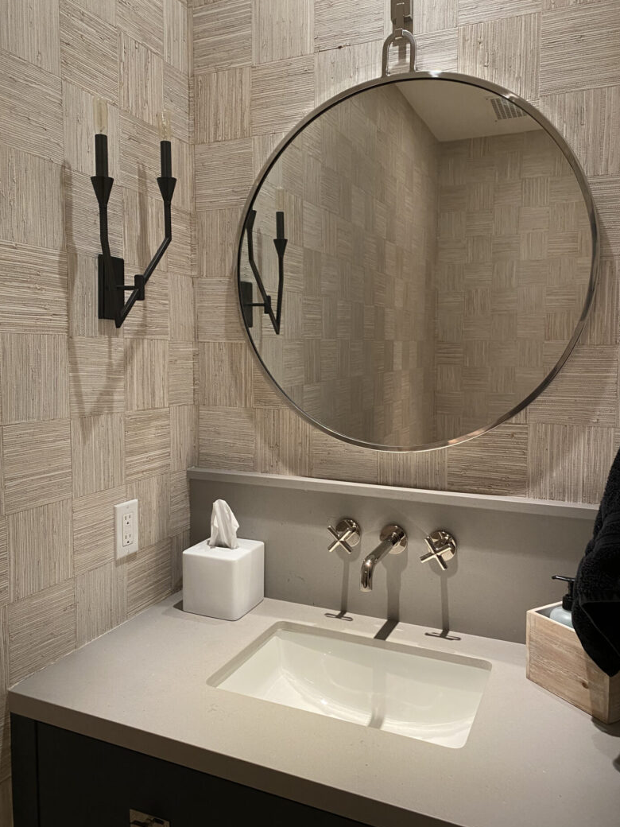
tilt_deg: -5.0
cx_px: 312
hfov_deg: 51.4
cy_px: 409
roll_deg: -0.6
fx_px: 645
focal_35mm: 27
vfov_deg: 65.3
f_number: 1.8
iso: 250
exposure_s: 1/60
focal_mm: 4.25
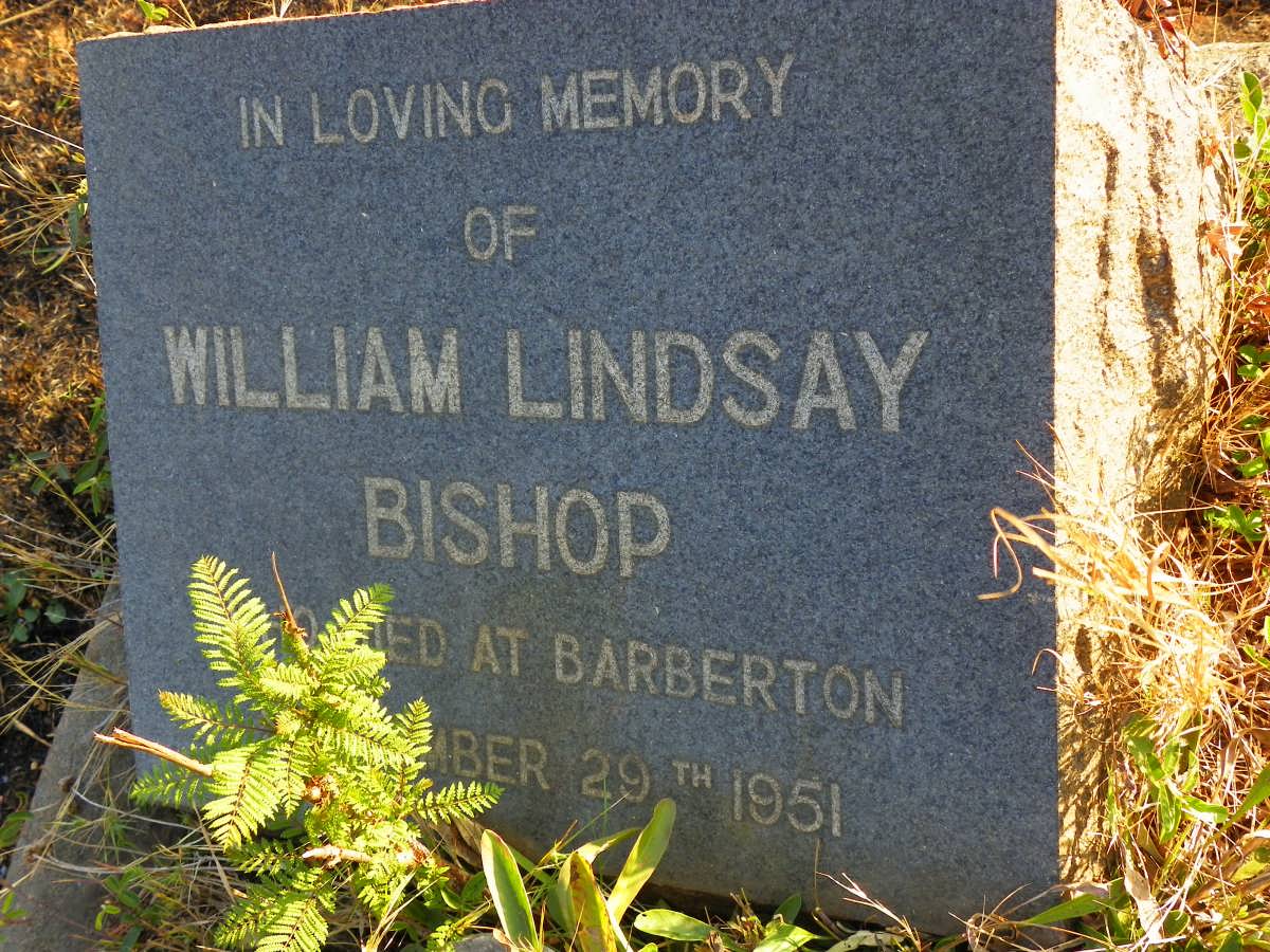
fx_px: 1834
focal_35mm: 50
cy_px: 476
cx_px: 635
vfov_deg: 29.1
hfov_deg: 38.2
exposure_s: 1/100
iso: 64
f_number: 3.5
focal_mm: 8.9
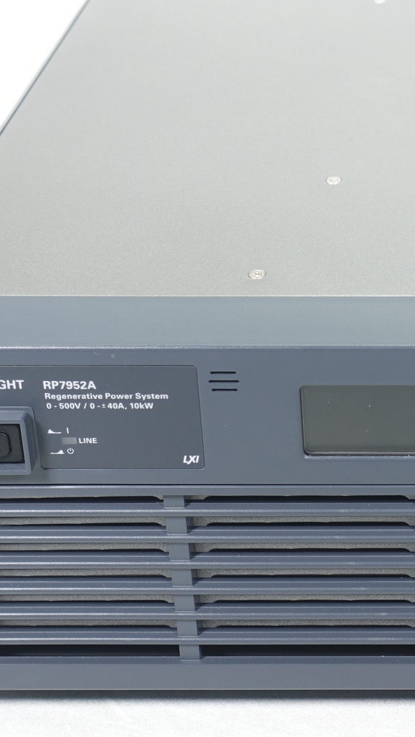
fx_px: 2034
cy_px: 272
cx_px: 566
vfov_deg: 20.5
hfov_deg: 11.3
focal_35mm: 104
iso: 125
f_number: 3.5
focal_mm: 17.49
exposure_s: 1/80
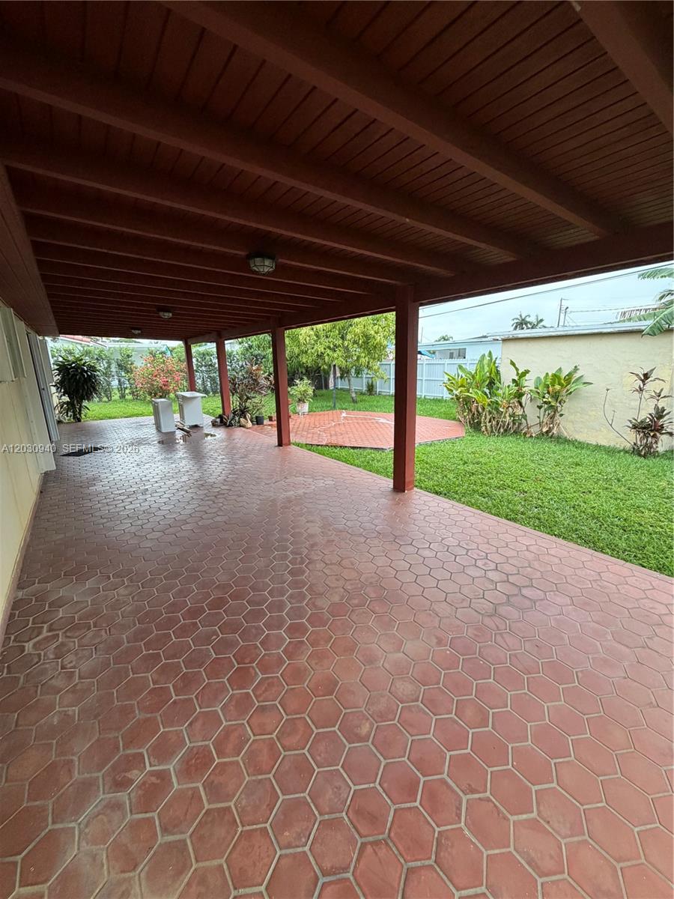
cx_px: 337
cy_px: 450
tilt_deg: -13.4
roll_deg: +0.5
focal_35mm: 14
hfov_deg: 85.7
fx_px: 363
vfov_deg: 102.1
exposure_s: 1/97
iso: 320
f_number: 2.2
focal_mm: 2.22
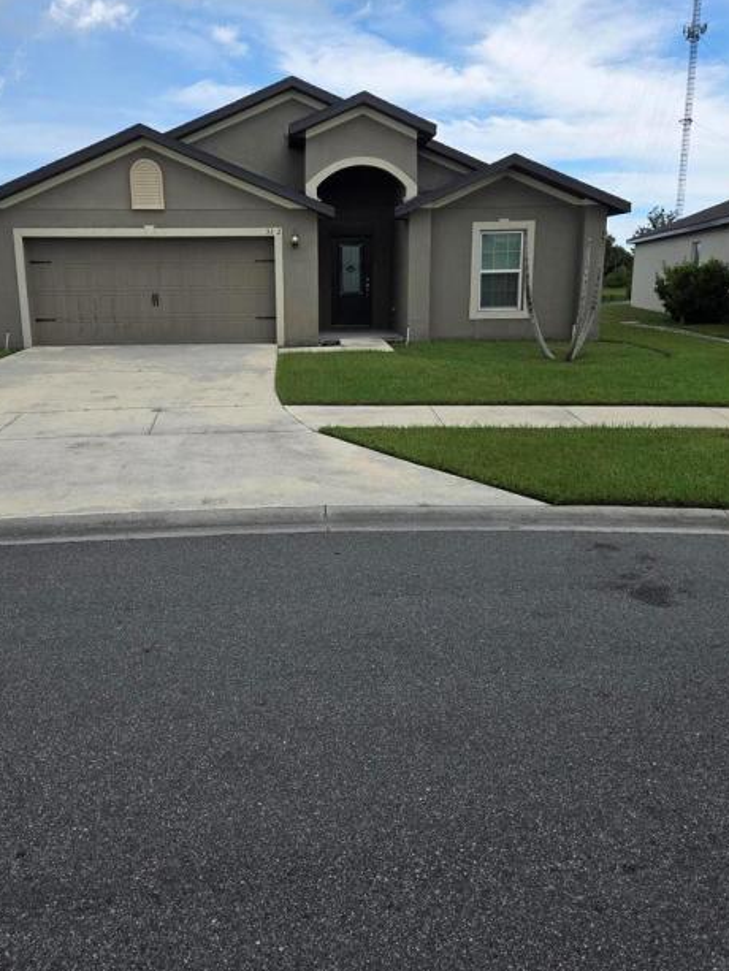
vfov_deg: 65.2
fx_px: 758
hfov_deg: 51.3
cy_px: 437
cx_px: 341
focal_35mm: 27
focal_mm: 5.4
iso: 80
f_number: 1.8
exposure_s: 1/3988
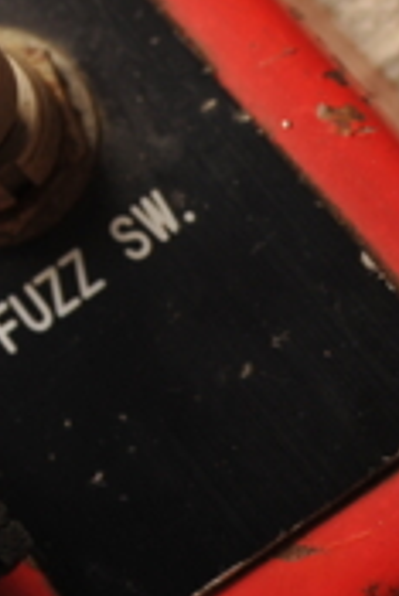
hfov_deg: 7.4
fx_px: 2655
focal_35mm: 160
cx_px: -897
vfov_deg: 12.6
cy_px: -75
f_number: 8
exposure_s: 1/80
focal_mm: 35
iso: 800
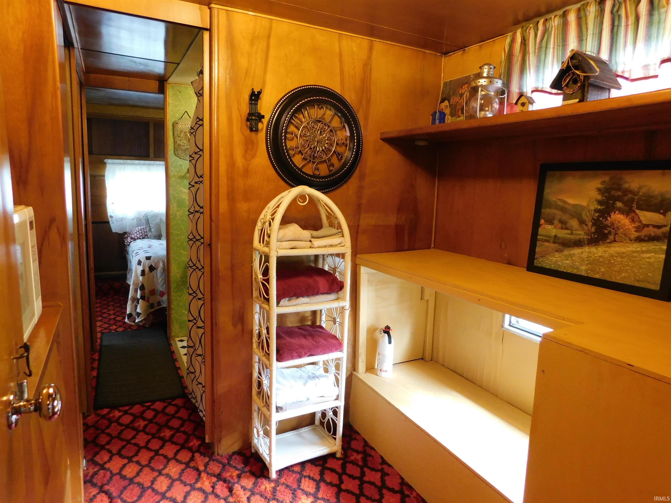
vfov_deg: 58.9
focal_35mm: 23
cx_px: 336
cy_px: 252
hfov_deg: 73.9
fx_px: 446
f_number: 3
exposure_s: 1/10
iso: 400
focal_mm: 4
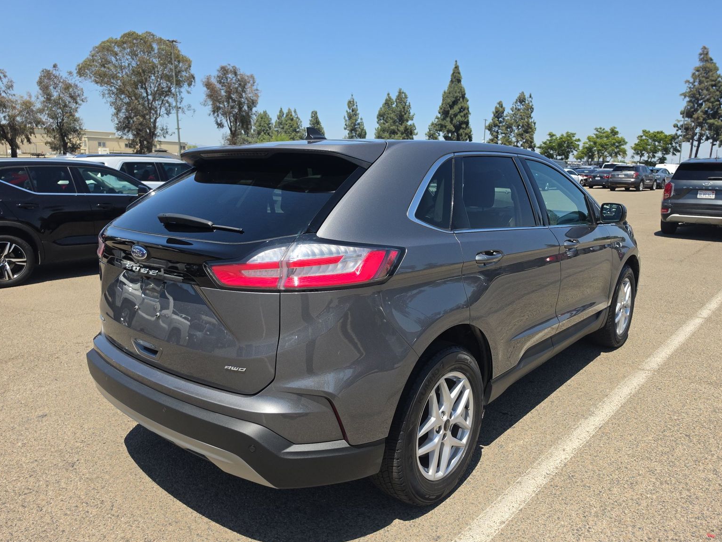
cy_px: 280
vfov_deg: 56.8
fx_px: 501
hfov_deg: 71.6
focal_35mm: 24
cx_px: 373
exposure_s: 1/4649
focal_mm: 6.5
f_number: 1.4
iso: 63
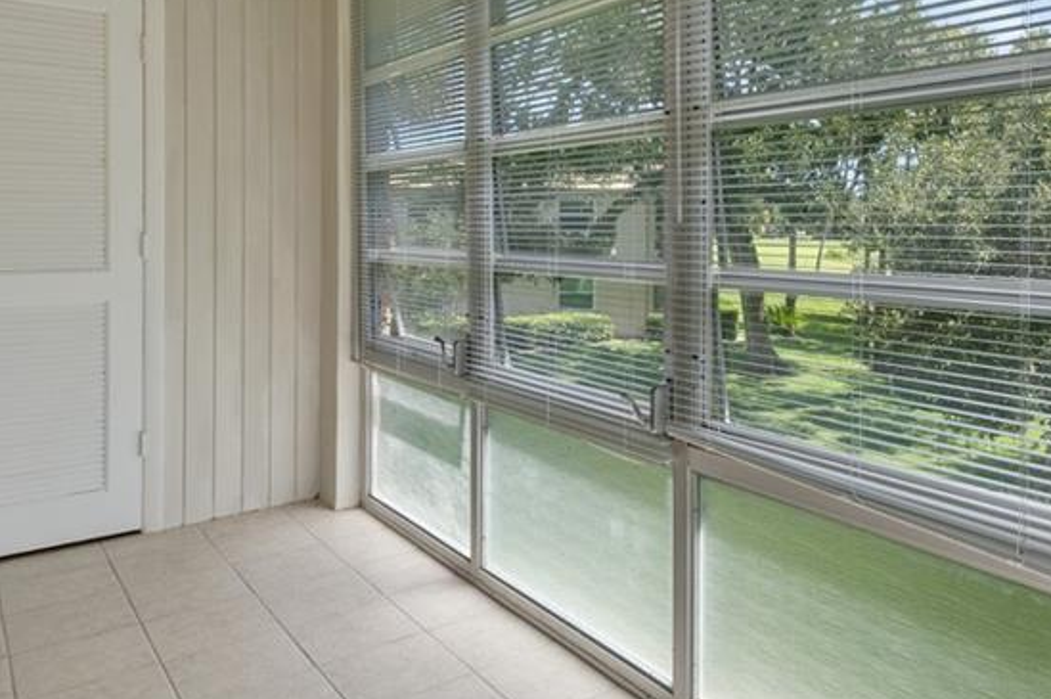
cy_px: 211
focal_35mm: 28
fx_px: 817
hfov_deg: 63.2
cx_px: 733
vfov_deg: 45.3
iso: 320
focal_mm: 10
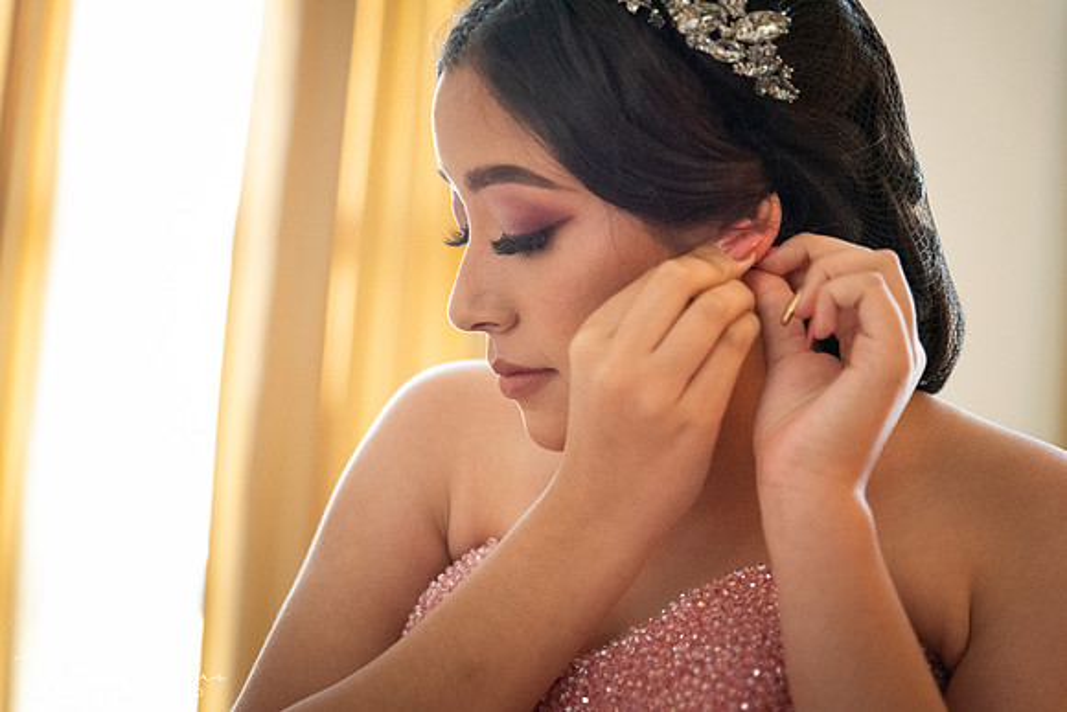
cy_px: 356
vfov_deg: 20.9
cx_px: 534
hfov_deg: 31.0
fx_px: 1927
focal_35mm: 65
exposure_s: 1/125
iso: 8000
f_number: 3.5
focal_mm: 65
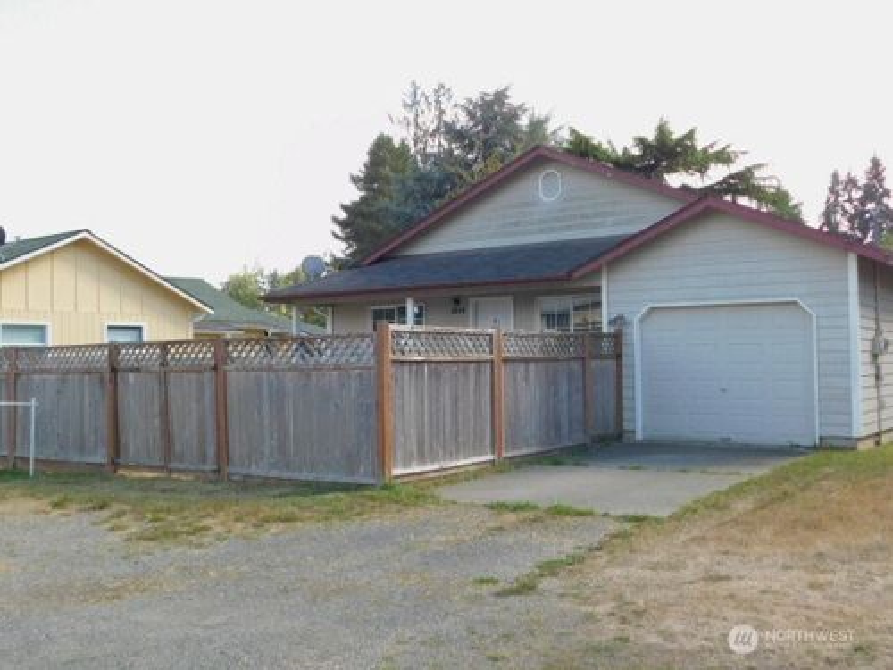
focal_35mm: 36
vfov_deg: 39.7
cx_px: 446
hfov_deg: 51.4
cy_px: 335
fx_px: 929
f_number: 3.5
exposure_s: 1/250
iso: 125
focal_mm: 6.3
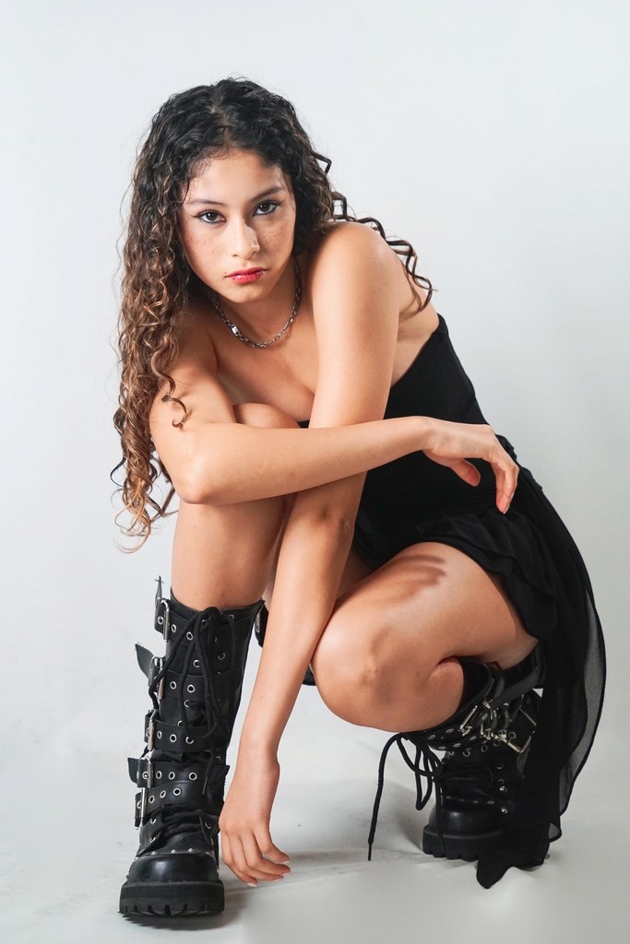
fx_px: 2466
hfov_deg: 14.6
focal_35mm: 94
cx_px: 315
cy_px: 472
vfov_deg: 21.7
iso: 2000
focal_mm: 94
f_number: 6.3
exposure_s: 1/125
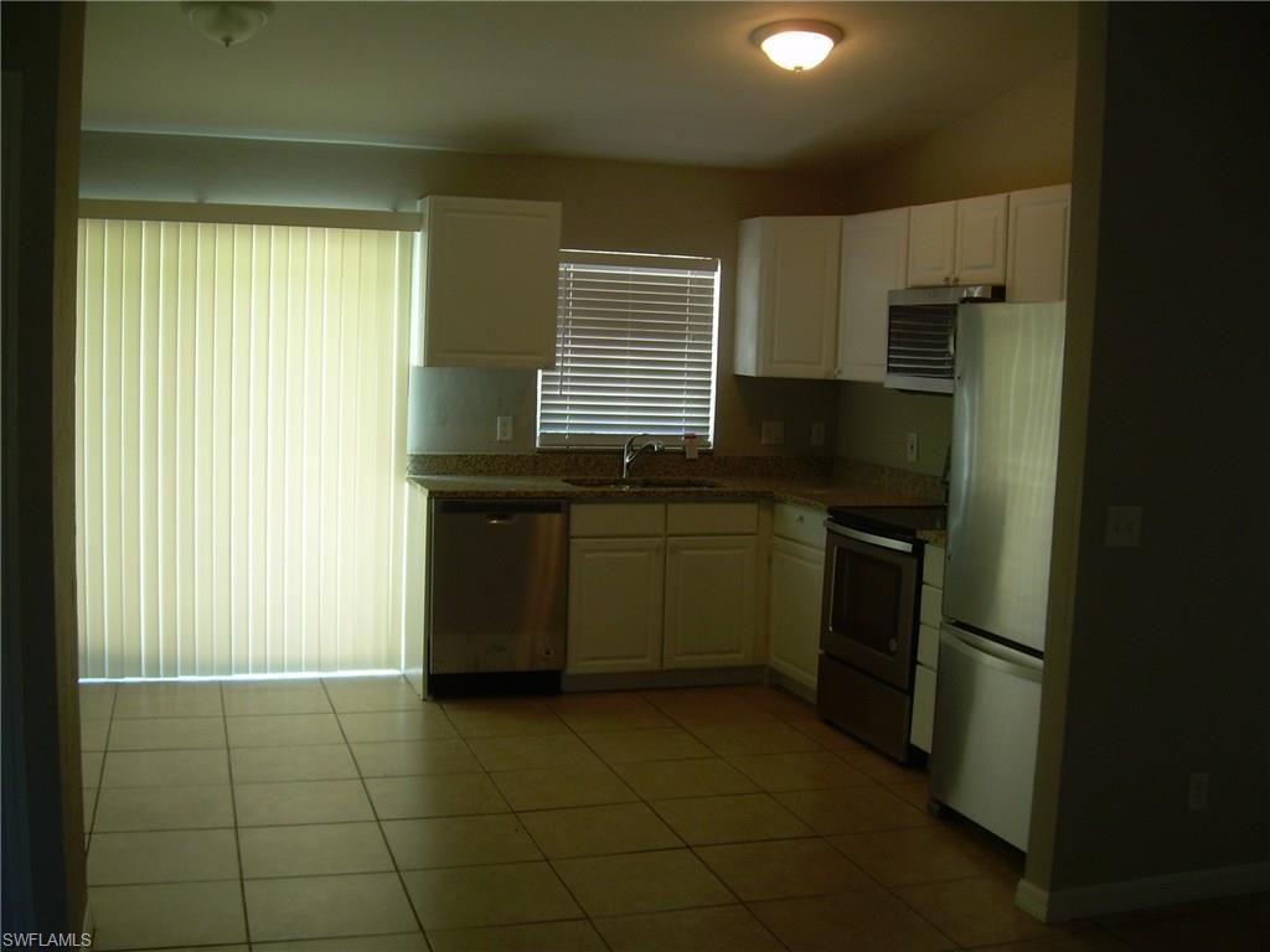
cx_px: 635
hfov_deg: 49.0
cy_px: 476
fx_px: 1394
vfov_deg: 37.7
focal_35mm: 38
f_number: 2.8
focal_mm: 6.3
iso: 50
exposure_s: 1/32.7
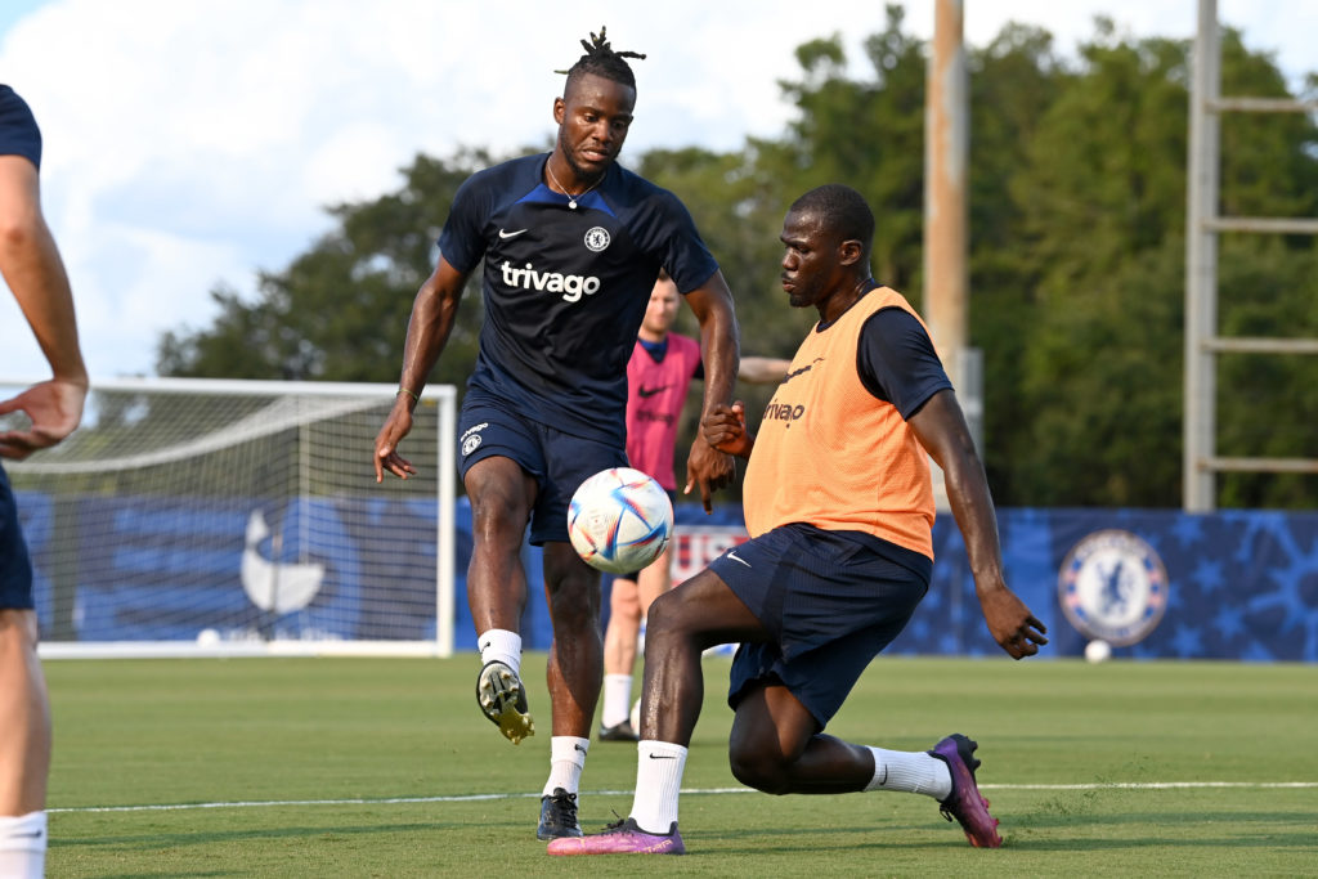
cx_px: 659
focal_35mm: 155
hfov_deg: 13.2
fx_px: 5675
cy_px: 440
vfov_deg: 8.9
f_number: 5
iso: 500
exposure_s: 1/2000
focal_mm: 155
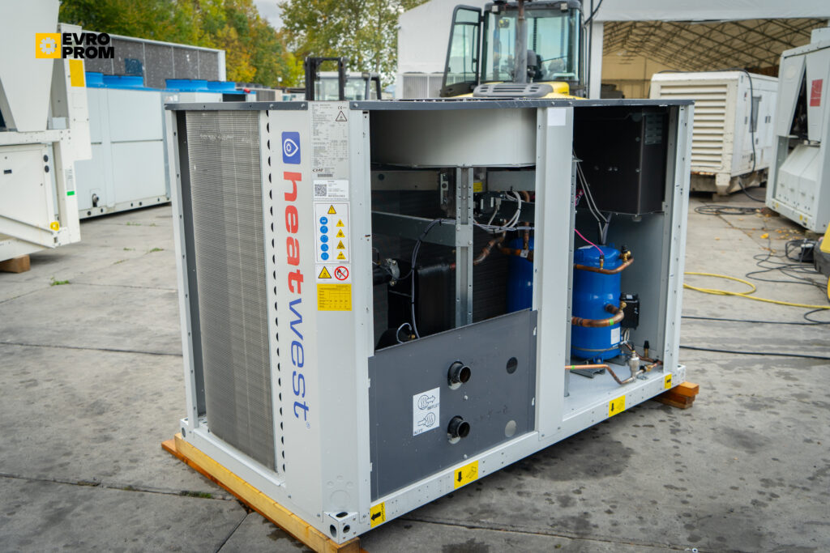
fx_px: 761
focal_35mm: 33
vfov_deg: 40.0
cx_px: 415
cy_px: 276
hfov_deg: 57.2
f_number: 5
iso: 320
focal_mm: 33
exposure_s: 1/400
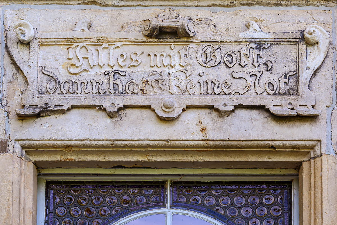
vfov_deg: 23.2
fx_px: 548
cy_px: 112
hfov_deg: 34.2
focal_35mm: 58
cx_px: 168
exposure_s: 1/80
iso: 200
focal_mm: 39
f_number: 7.1
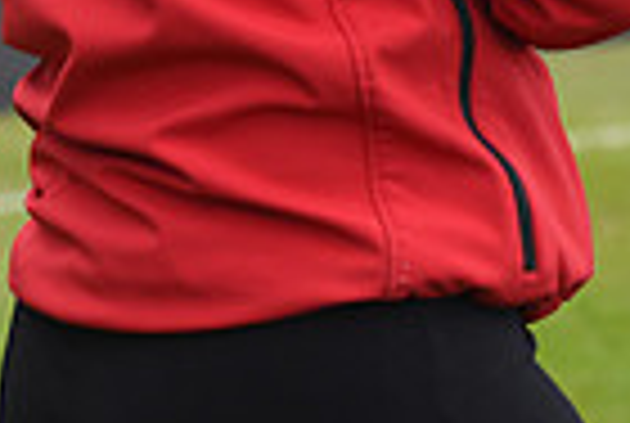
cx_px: 976
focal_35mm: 538
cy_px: -416
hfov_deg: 3.8
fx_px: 9435
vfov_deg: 2.6
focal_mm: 130
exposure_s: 1/640
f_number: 5.6
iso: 800
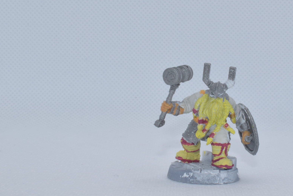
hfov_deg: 23.5
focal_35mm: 86
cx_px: 205
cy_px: 94
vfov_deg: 15.9
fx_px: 698
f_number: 22
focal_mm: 35
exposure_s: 1/125
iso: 800
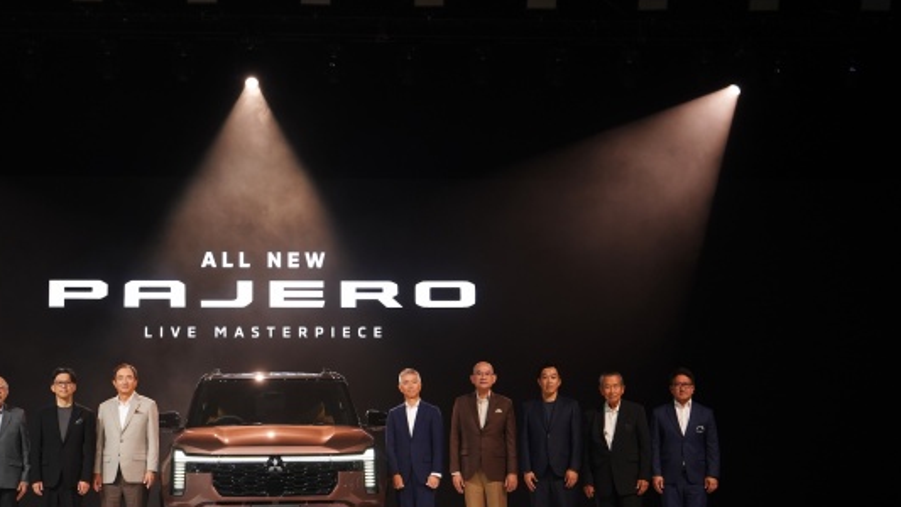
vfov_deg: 20.4
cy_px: 308
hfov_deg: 35.0
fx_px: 1410
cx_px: 270
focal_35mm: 59
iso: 800
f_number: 4
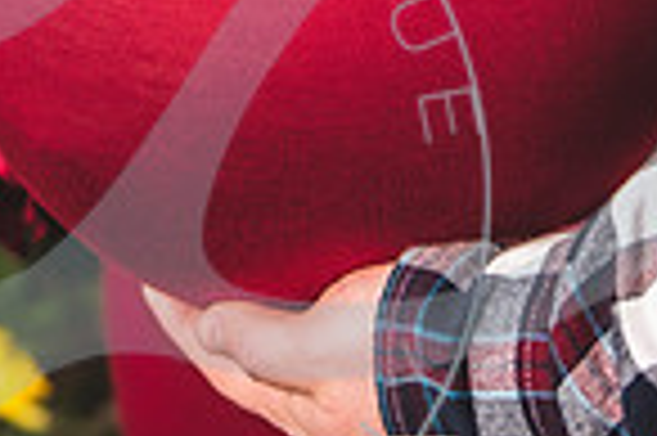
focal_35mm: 135
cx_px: 252
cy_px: -182
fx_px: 2461
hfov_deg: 15.2
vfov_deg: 9.9
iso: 200
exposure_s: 1/250
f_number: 2.8
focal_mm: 34
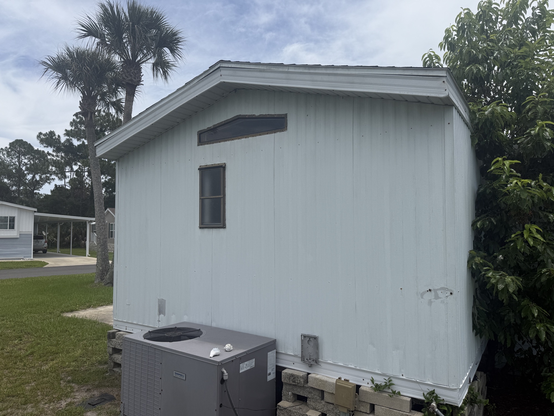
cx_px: 277
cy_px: 208
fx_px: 384
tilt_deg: +5.4
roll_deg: +0.5
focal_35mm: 24
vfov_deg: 56.8
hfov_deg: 71.6
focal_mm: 6.76
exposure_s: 1/8130
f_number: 1.78
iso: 80
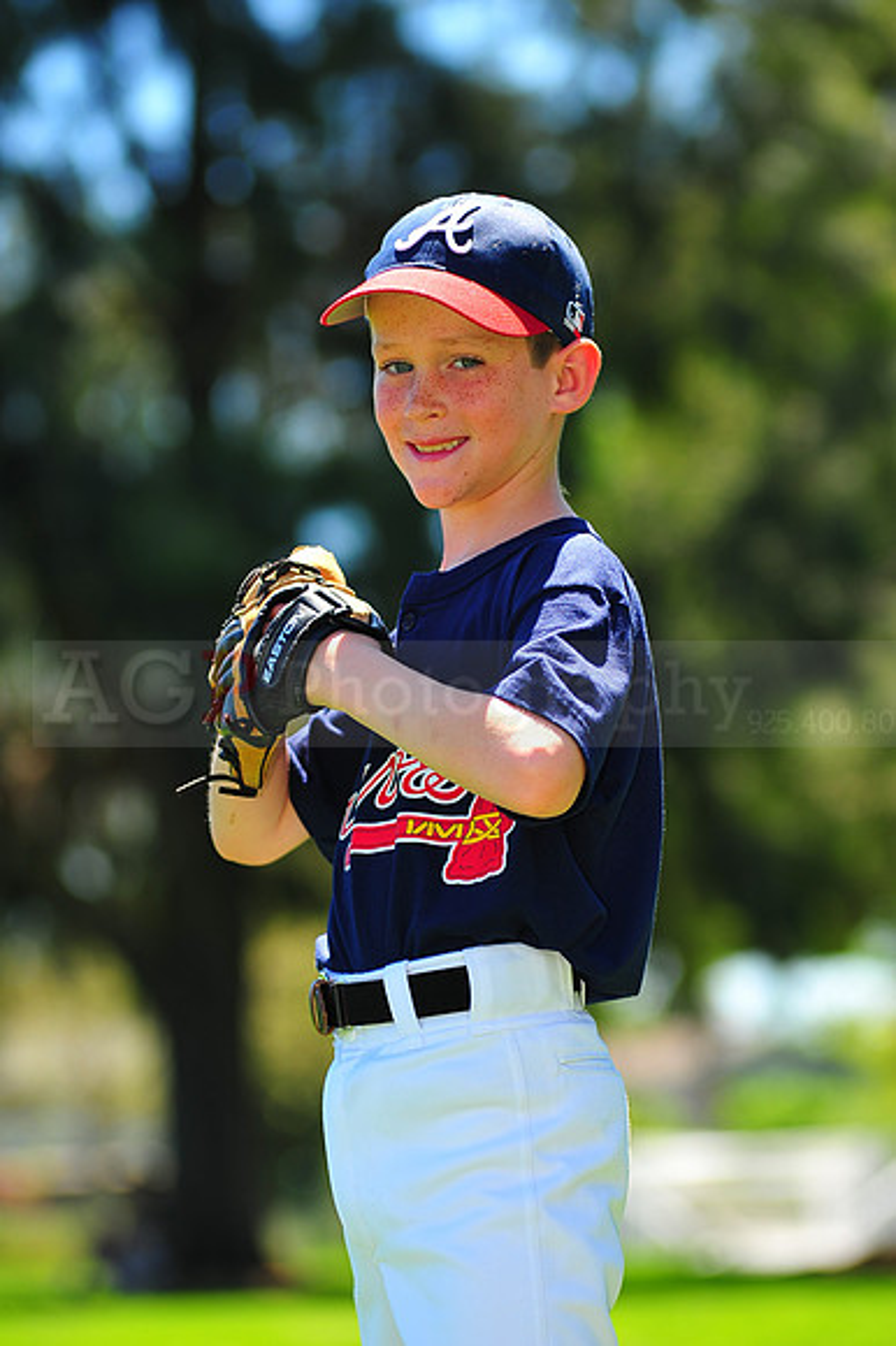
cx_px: 448
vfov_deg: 11.4
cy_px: 673
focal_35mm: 180
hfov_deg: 7.6
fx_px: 6728
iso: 200
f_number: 5
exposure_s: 1/400
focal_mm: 180
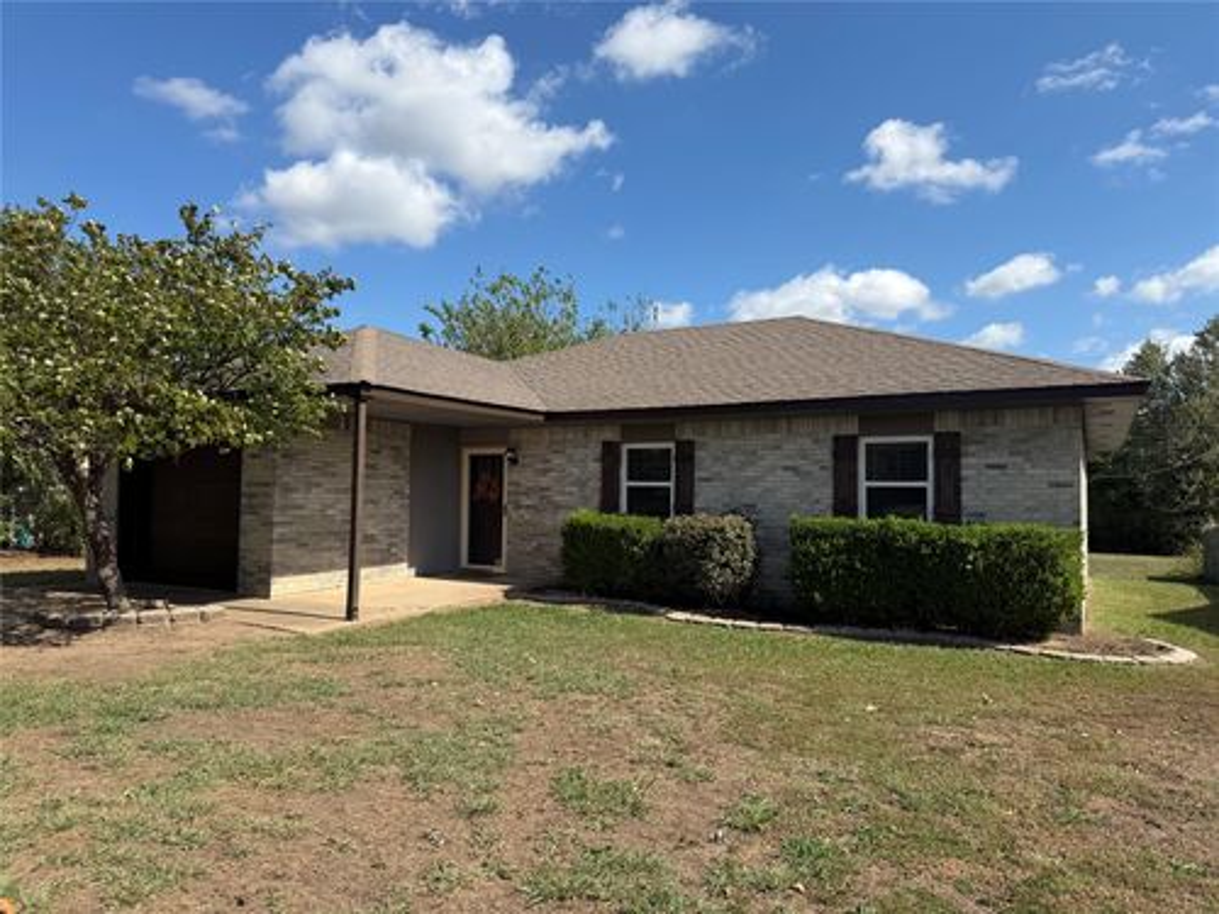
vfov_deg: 56.8
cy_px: 457
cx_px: 610
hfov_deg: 71.6
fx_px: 845
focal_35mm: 24
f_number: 1.78
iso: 80
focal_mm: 6.76
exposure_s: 1/4975
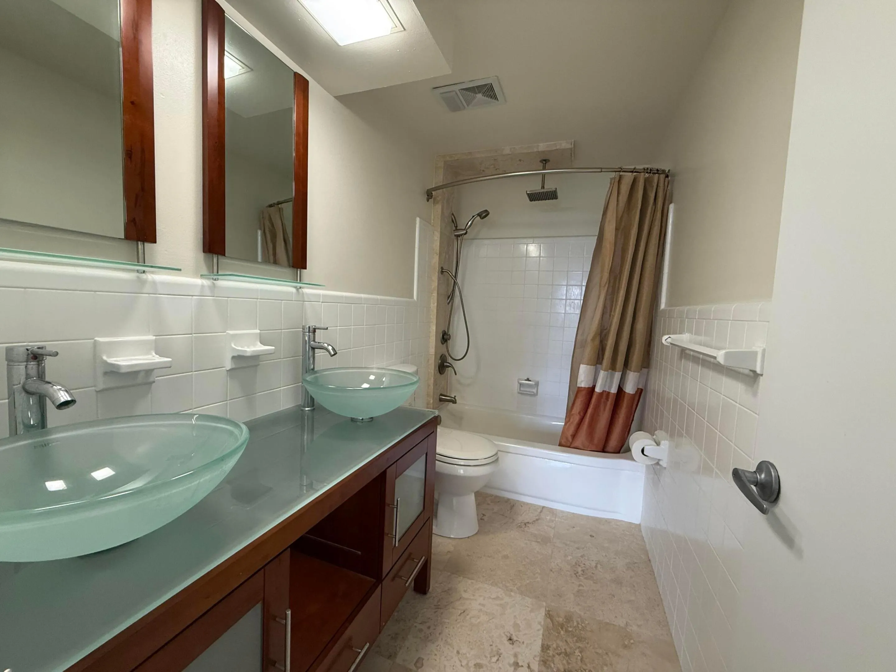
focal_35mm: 14
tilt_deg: -4.0
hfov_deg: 102.1
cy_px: 336
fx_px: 362
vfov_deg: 85.7
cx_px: 448
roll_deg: -2.6
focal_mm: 2.22
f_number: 2.2
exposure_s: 1/120
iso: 250
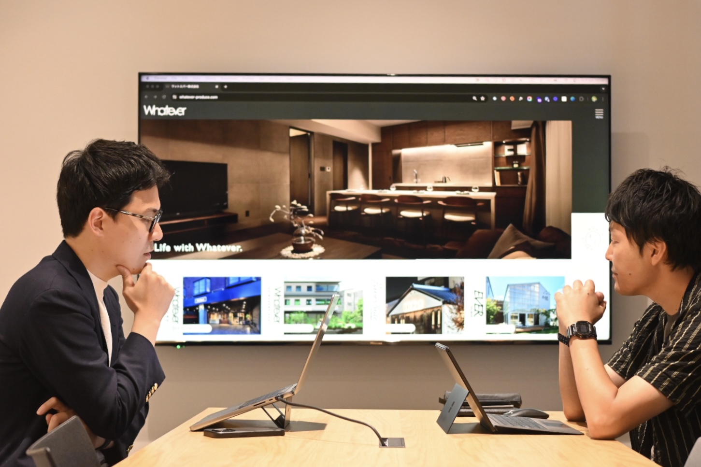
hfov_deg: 33.4
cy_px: 234
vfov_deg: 22.6
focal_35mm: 60
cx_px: 350
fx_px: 1168
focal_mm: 40
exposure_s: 1/125
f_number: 2.8
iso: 2000
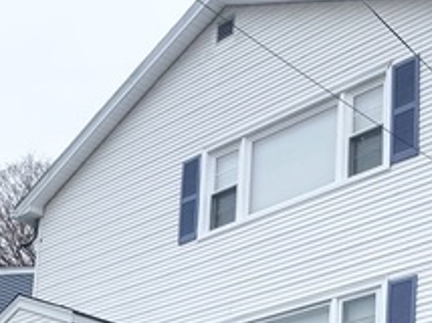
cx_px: 134
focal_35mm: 81
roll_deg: -4.4
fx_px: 1010
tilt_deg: +11.3
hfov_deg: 24.0
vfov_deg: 16.7
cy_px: 466
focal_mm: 4.25
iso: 32
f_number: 1.8
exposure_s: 1/1135
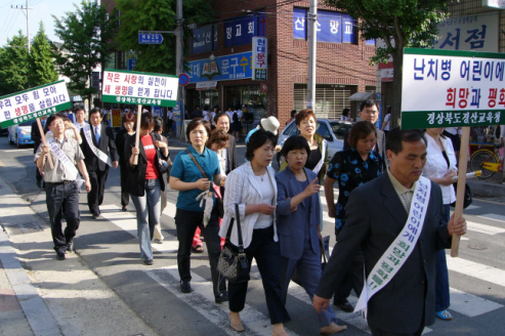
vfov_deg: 35.0
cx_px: 250
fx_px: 533
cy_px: 172
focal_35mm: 38
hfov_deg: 50.7
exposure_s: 1/250
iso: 50
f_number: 4
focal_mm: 6
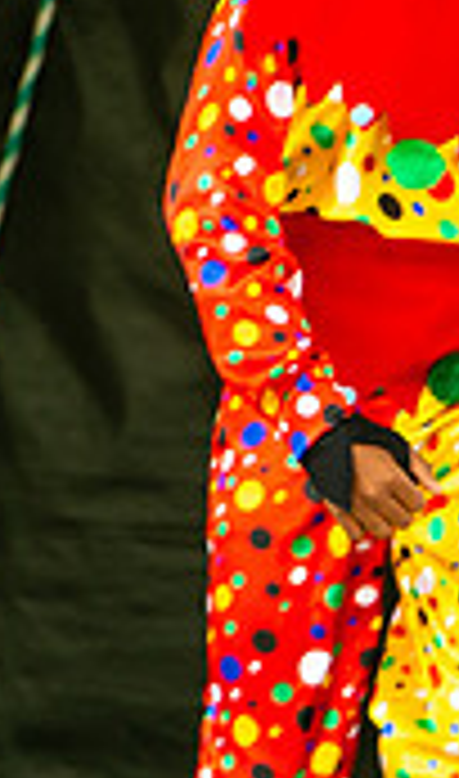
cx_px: 230
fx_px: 24896
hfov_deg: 1.1
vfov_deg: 1.8
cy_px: 351
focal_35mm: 1192
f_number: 5.6
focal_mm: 200
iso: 160
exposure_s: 1/200
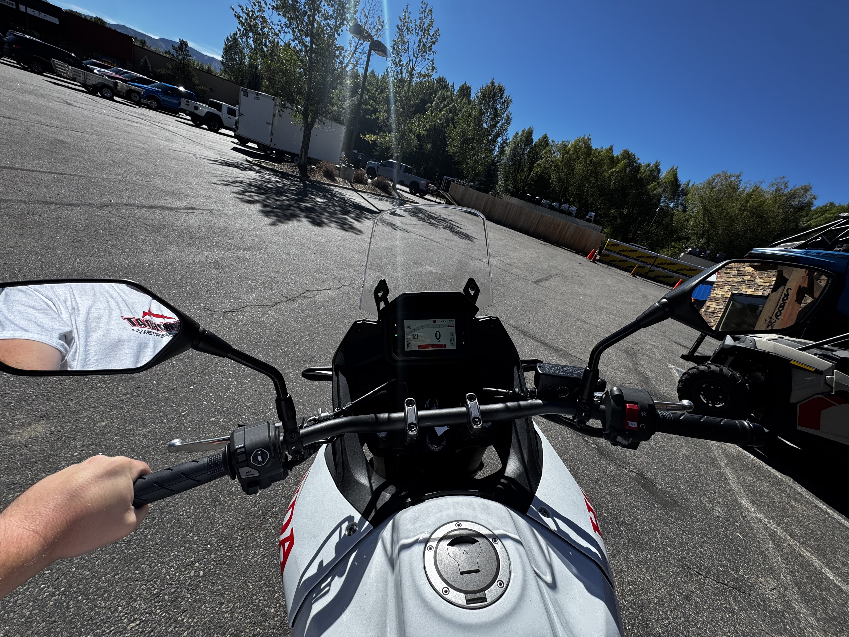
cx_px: 424
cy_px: 318
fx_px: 343
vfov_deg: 85.7
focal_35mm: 14
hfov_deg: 102.1
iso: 50
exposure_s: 1/1370
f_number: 2.2
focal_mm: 2.22
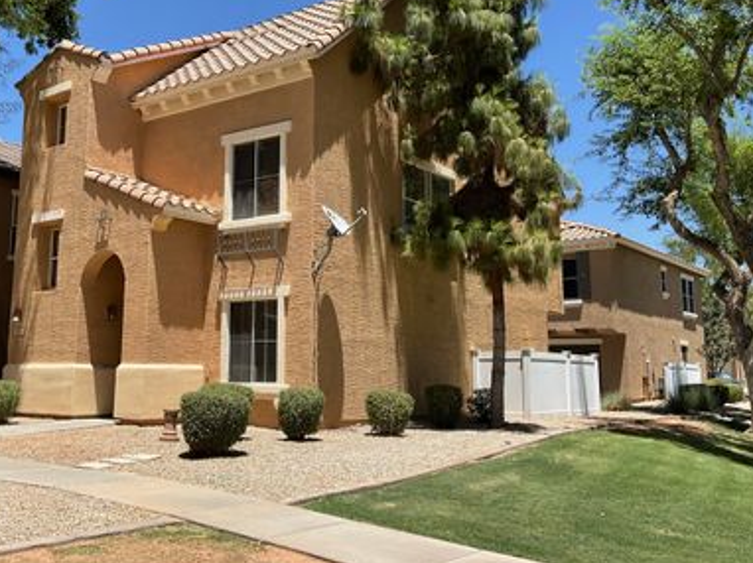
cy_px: 243
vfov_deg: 37.6
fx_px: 826
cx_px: 311
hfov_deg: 48.8
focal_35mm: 38
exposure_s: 1/1534
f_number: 1.8
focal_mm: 3
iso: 16
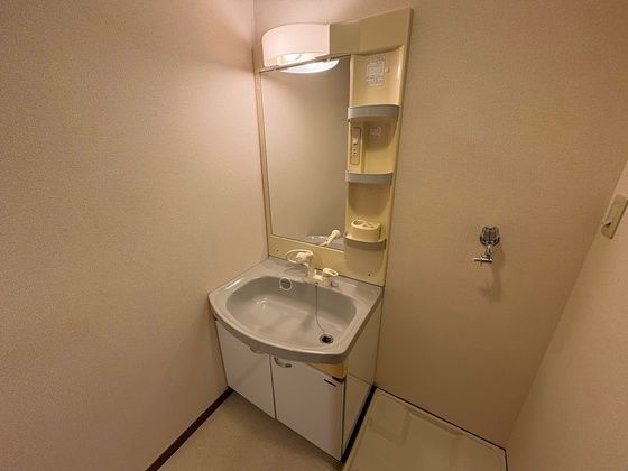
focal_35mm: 14
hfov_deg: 102.1
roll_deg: +0.6
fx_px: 254
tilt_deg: -21.1
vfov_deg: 85.7
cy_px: 236
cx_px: 314
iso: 200
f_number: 2.2
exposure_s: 1/120
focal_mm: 2.22
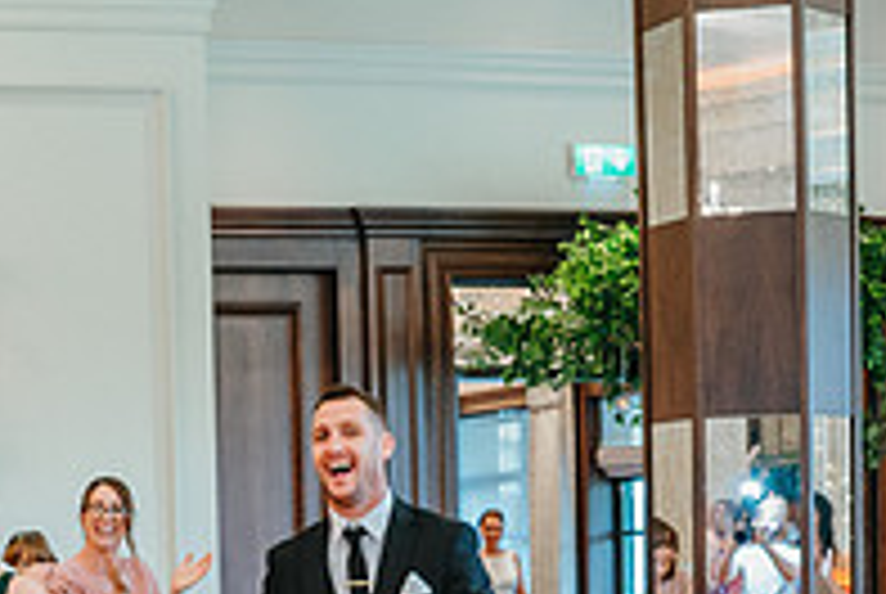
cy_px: 857
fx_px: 2539
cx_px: -67
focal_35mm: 103
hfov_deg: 19.1
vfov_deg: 12.7
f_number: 2.8
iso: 1600
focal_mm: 35
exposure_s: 1/125
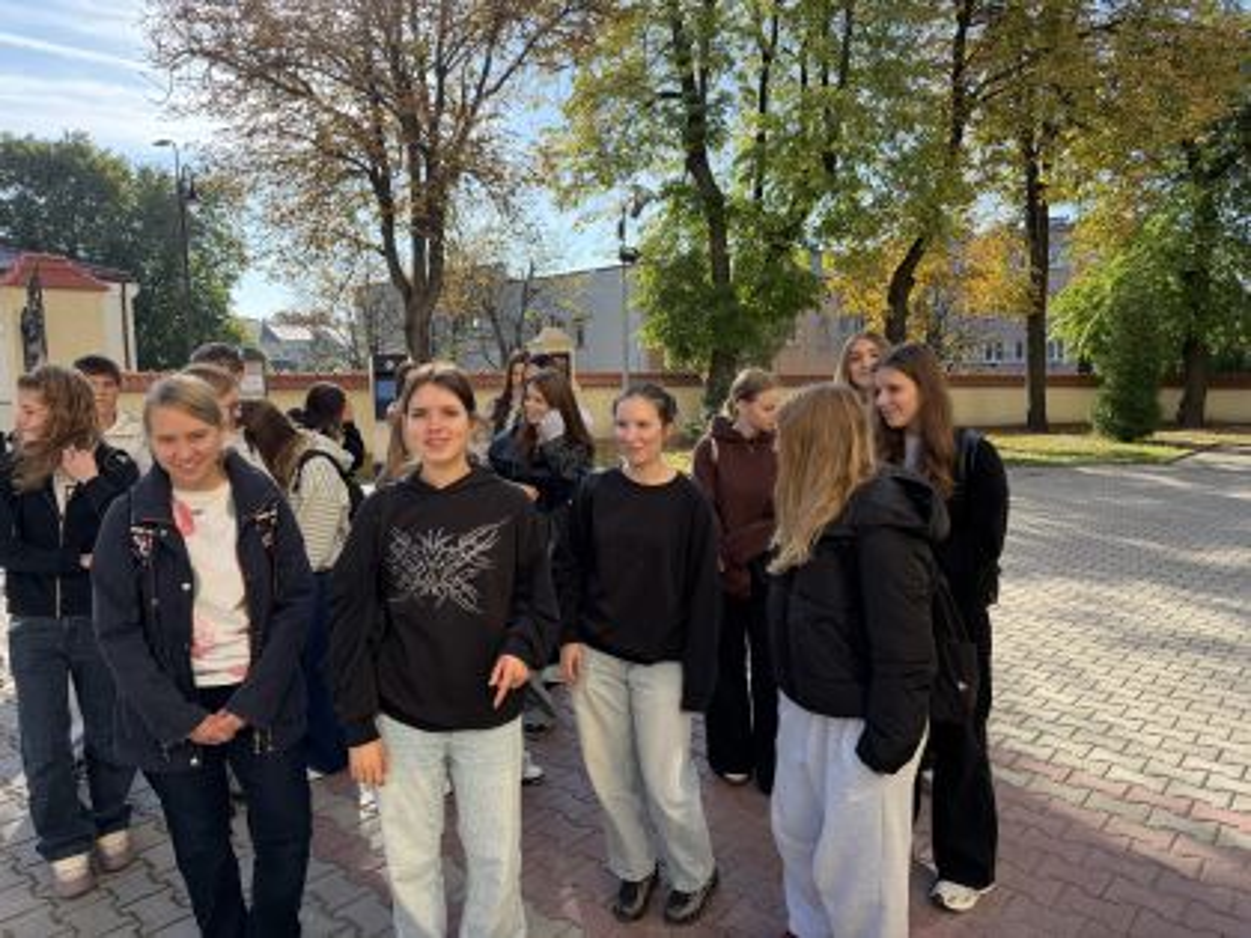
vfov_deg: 56.8
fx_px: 867
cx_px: 626
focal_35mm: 24
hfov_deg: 71.6
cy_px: 469
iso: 100
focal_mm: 6.76
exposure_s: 1/1314
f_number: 1.78
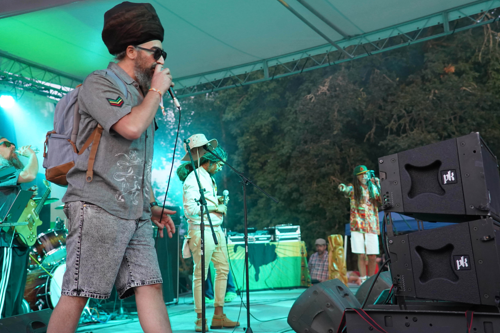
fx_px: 694
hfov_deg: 39.6
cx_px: 269
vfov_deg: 27.0
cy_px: 169
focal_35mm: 50
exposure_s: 1/160
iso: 3200
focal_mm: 46
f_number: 4
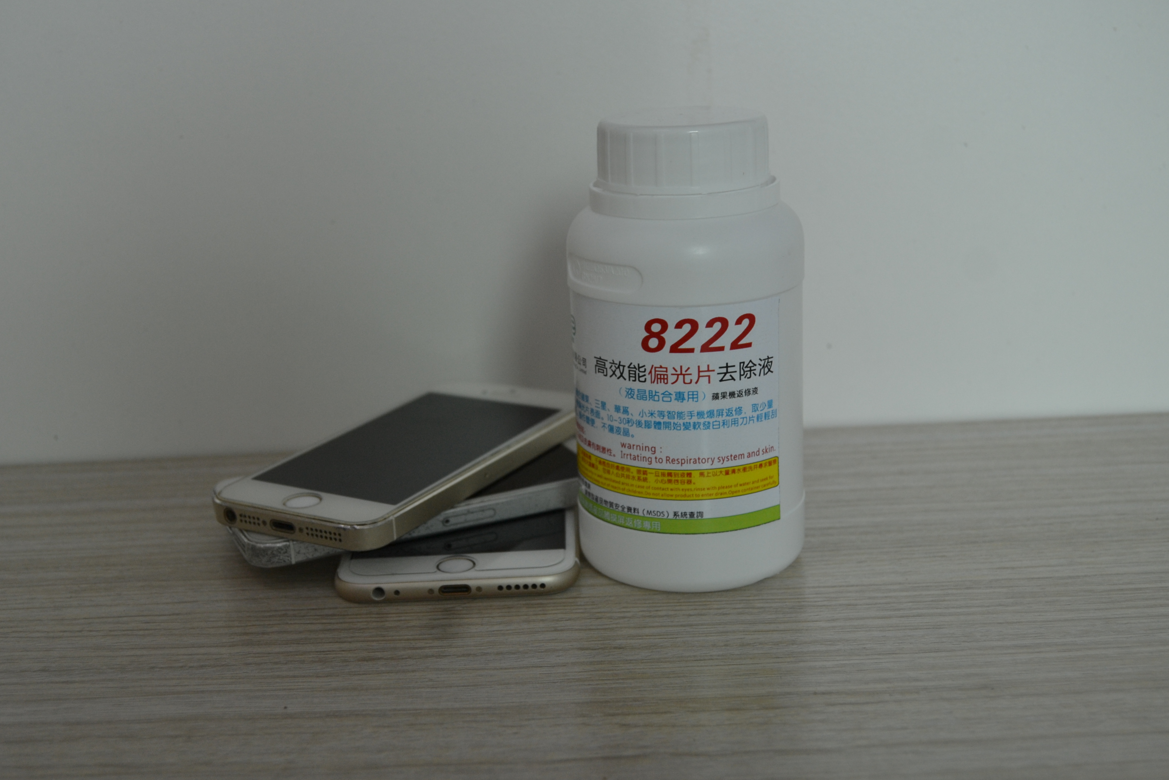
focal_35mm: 65
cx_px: 560
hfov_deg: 31.0
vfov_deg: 20.9
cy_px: 384
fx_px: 2111
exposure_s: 1/125
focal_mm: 38
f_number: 5.6
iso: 360
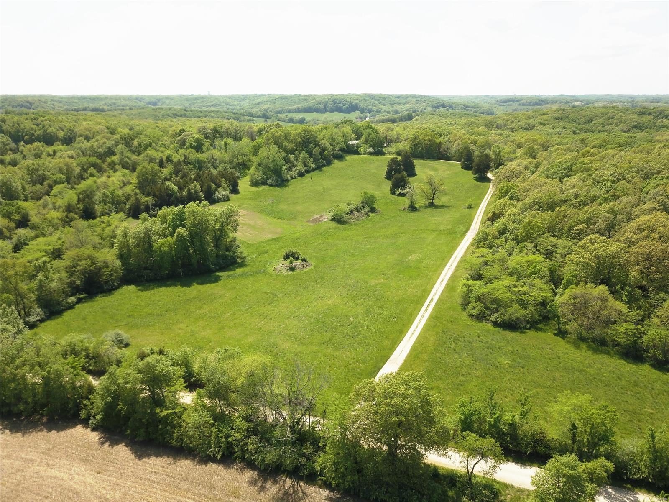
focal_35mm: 26
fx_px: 502
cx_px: 334
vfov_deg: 53.1
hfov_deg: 67.3
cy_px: 251
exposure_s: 1/714
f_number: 2.2
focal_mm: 4.73
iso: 100
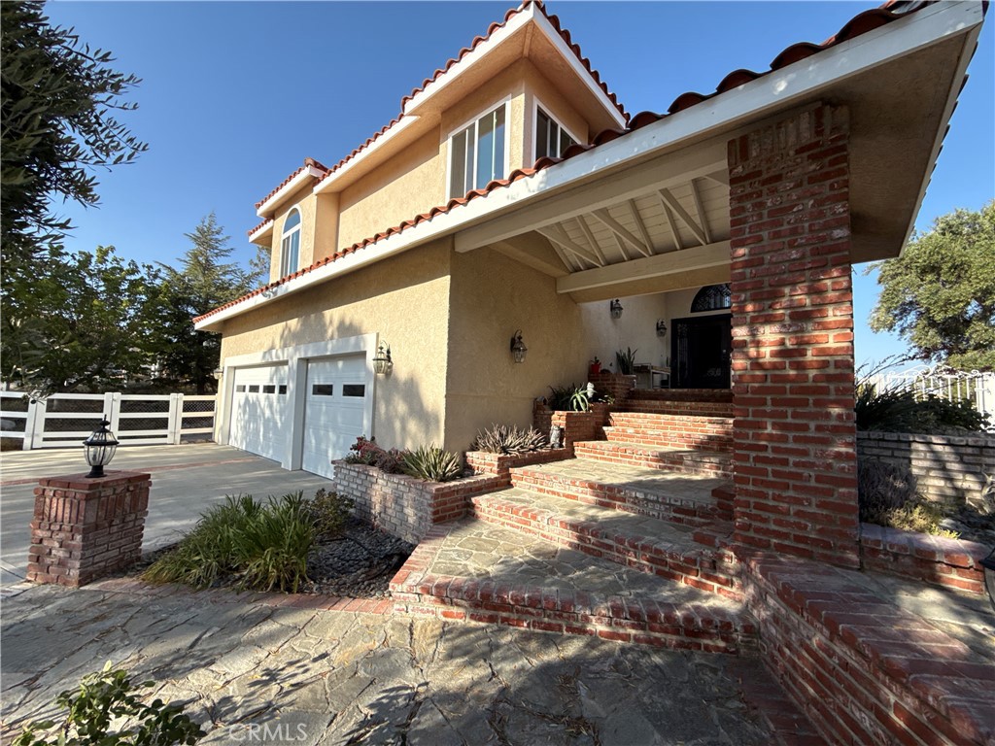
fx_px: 402
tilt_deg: +3.9
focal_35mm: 14
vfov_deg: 85.7
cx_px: 498
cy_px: 373
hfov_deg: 102.1
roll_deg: -2.3
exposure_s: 1/1033
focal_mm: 2.22
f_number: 2.2
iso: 64
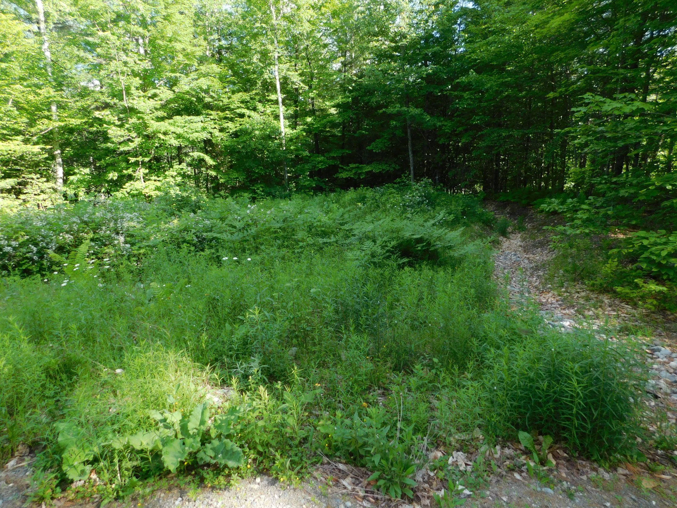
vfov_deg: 58.9
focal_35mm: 23
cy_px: 254
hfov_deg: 73.9
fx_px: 450
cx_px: 338
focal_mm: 4
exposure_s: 1/250
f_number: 3
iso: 125
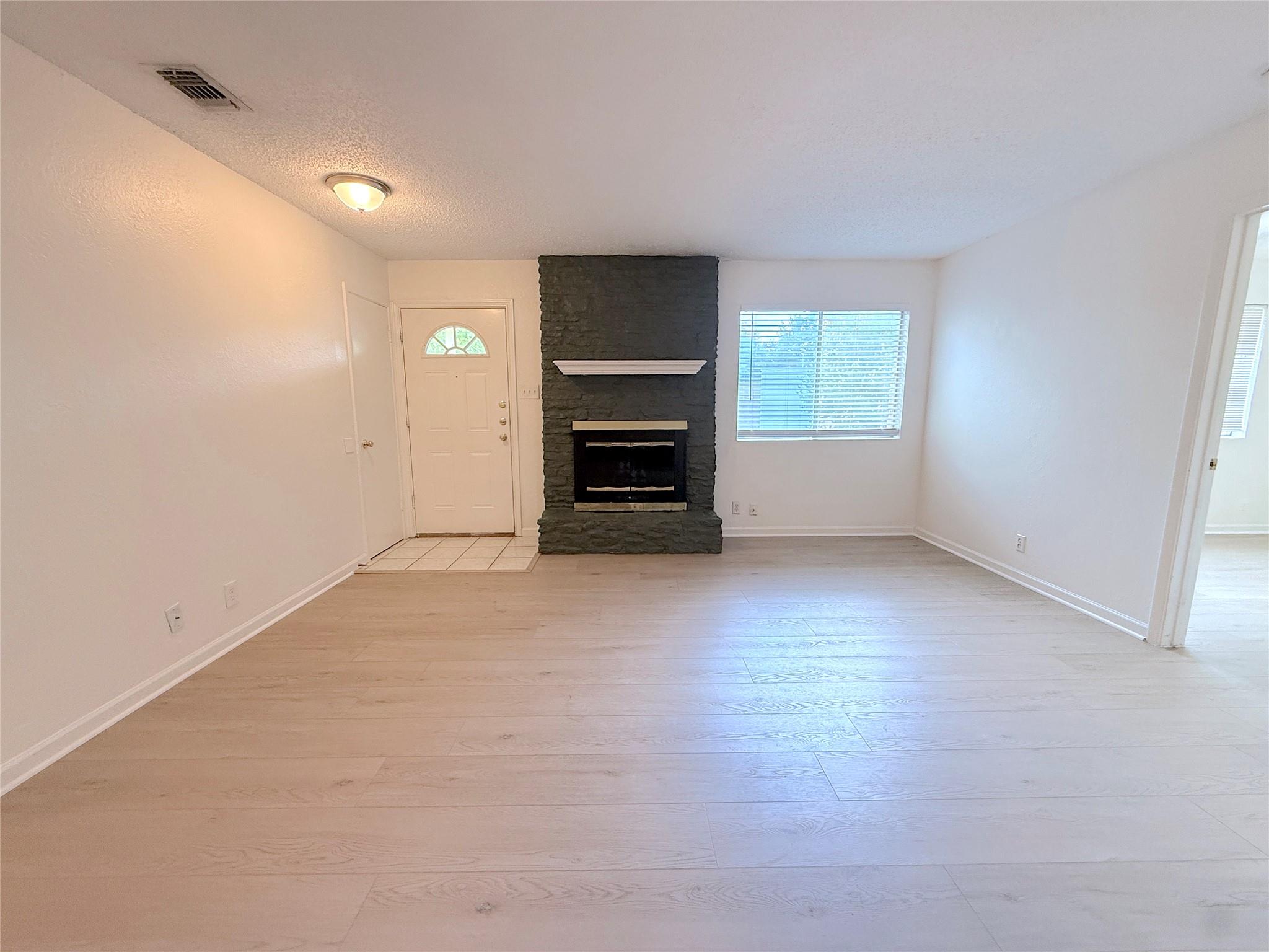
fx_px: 513
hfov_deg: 102.1
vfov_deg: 85.7
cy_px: 476
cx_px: 634
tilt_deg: -8.0
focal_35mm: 14
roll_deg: +0.4
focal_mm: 2.22
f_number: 2.2
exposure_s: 1/120
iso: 320
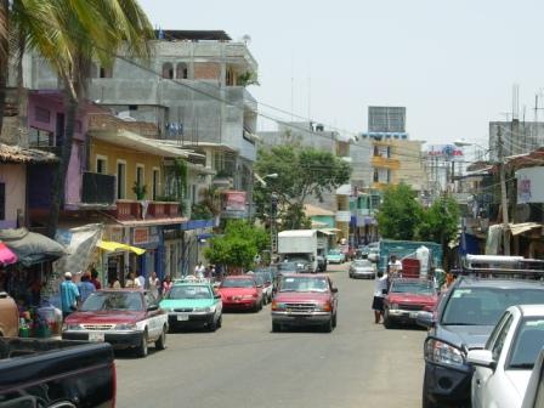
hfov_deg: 25.7
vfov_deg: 19.4
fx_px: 1194
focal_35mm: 76
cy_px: 204
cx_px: 272
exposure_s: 1/745
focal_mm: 12.5
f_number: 3.6
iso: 50
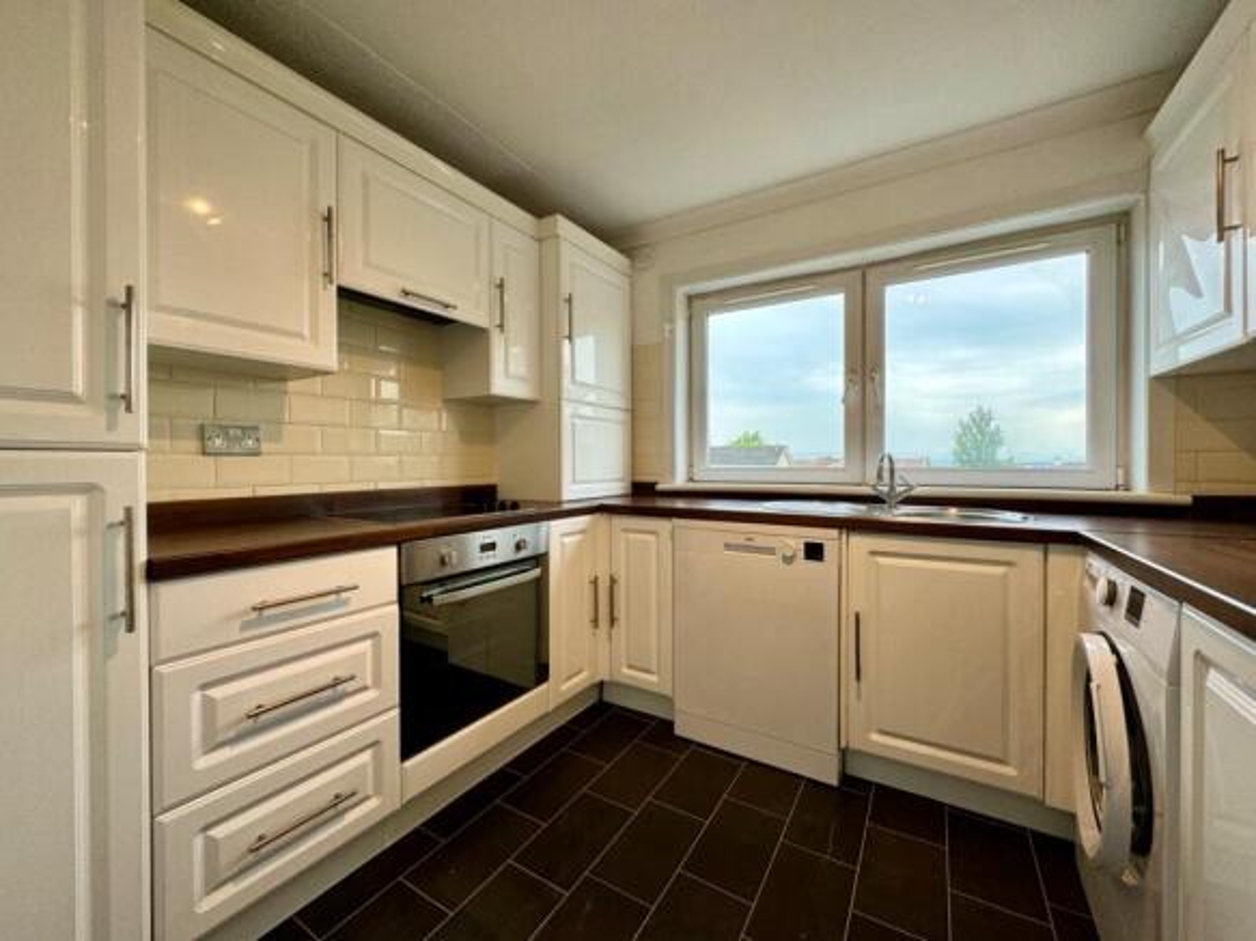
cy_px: 470
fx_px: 508
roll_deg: +0.5
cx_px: 628
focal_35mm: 14
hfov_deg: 102.1
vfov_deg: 85.7
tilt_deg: -0.2
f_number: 2.2
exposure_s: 1/99
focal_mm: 2.22
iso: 80
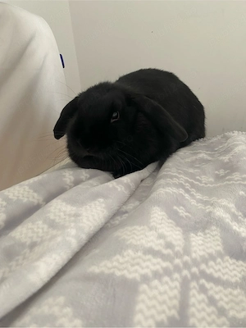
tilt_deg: -20.4
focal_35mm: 26
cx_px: 123
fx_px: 246
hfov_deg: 53.1
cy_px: 164
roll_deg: +5.4
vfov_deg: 67.3
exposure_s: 1/50
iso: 200
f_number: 1.8
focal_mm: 4.25
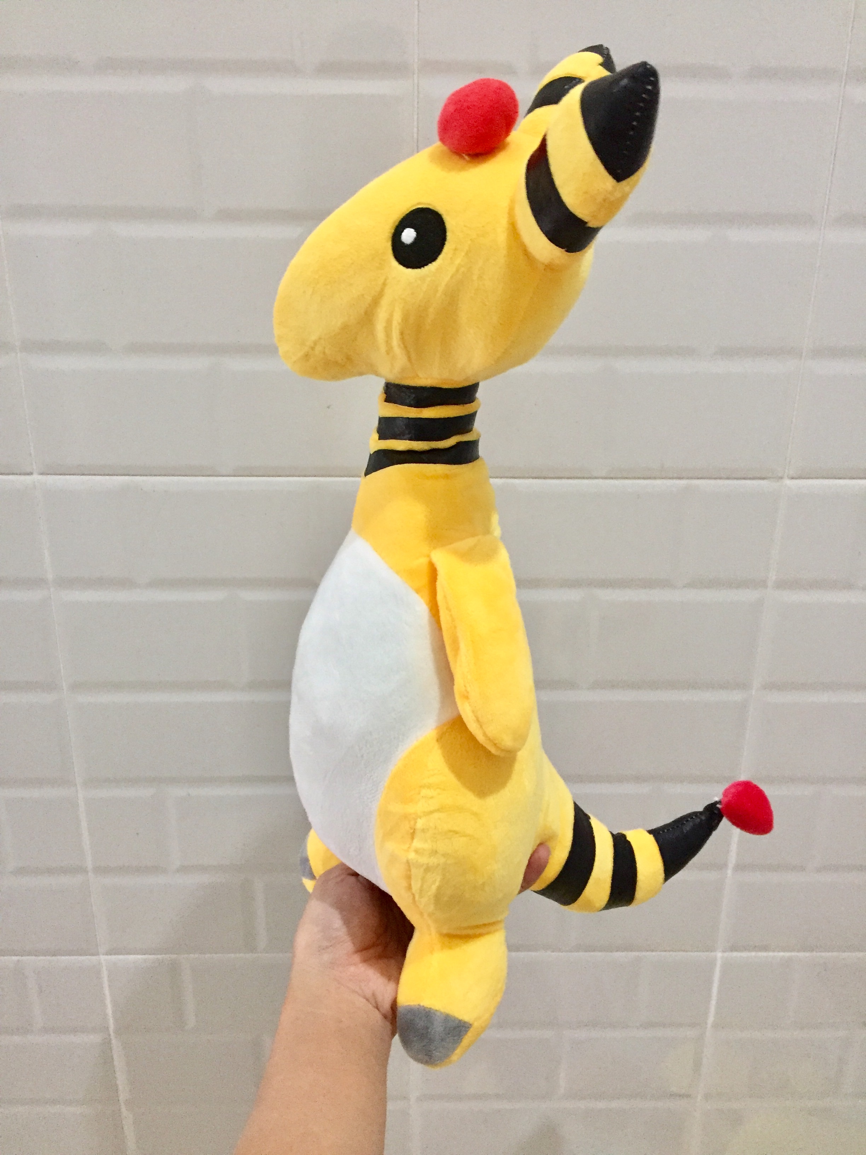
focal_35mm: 29
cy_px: 578
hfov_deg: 48.2
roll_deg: +1.0
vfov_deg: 61.7
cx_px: 433
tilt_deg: -21.8
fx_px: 967
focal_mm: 4.15
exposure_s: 1/33
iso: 250
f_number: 2.2
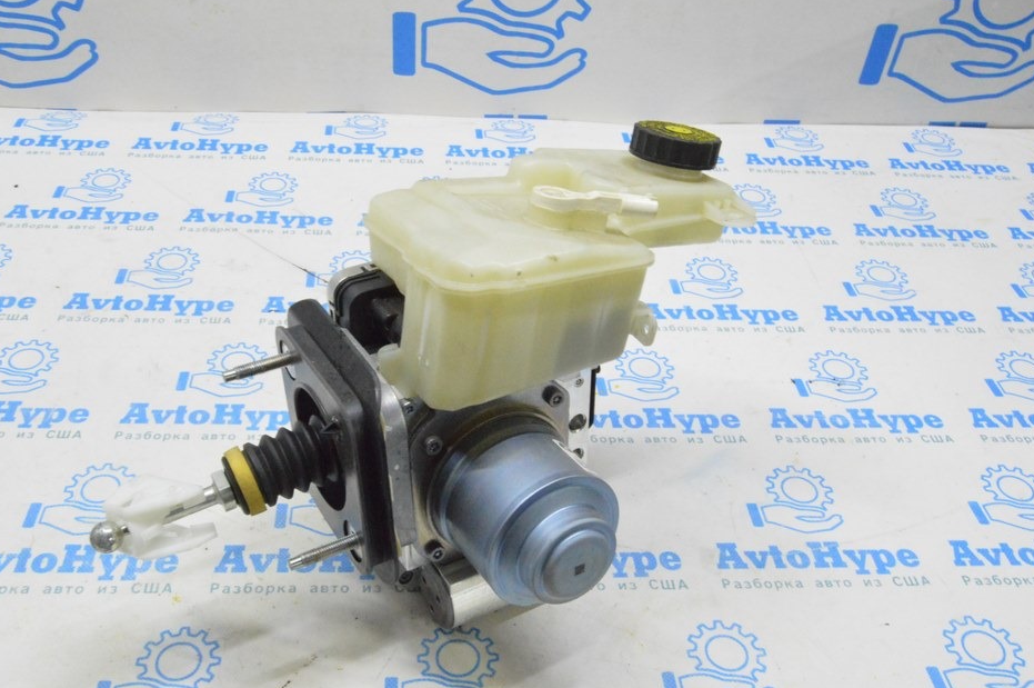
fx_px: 947
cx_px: 471
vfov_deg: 39.9
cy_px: 366
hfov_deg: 57.2
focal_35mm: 33
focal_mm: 20
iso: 6400
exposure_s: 1/20
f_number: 20
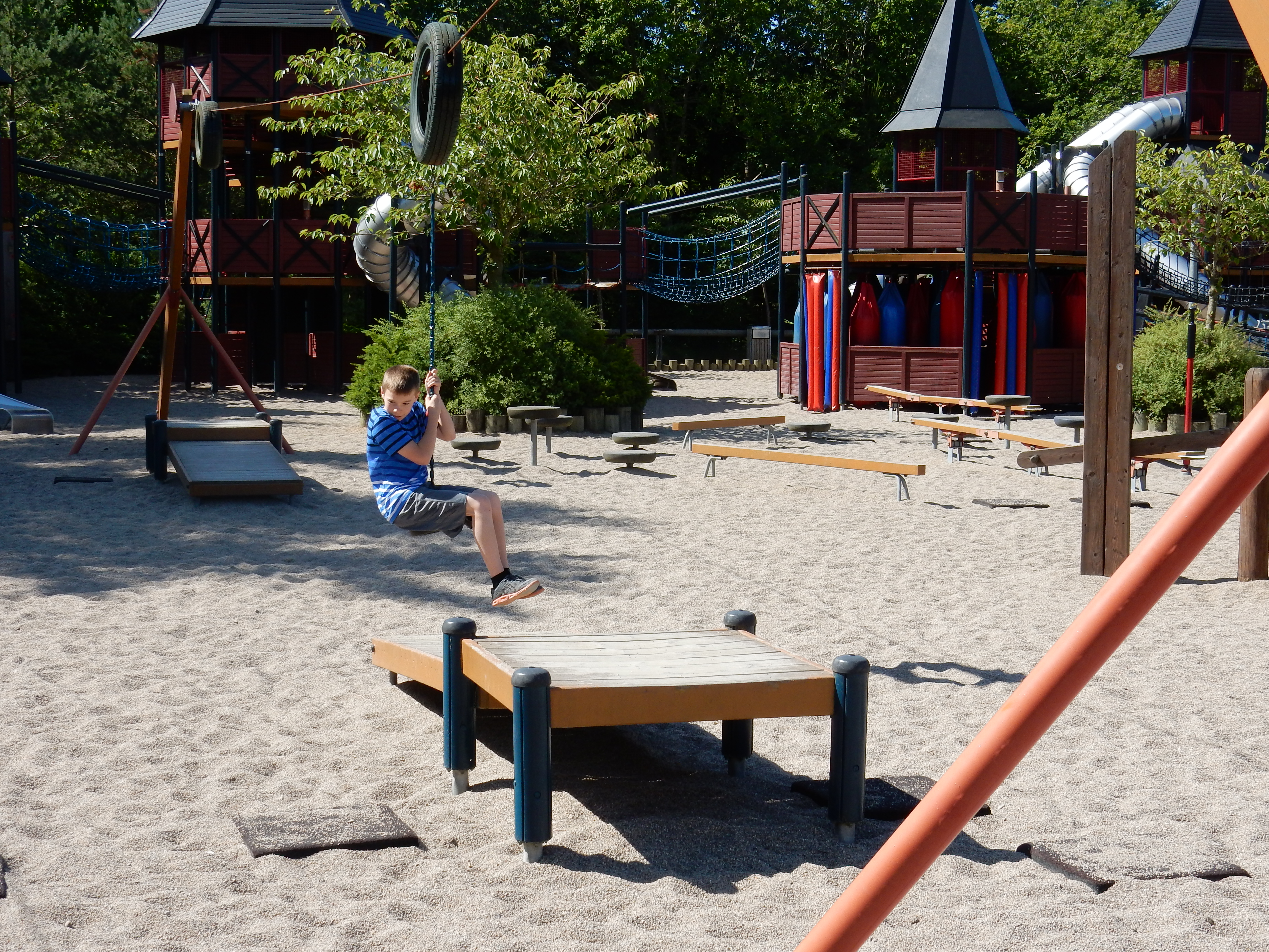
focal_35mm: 60
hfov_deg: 32.2
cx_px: 634
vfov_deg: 24.4
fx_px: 2200
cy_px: 476
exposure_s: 1/640
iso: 125
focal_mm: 10.7
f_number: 4.5
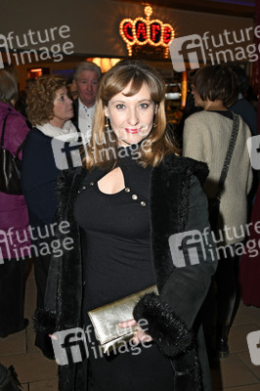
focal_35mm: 42
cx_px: 130
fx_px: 456
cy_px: 196
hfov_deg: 31.8
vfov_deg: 46.4
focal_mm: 42
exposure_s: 1/160
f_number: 6.3
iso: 1250
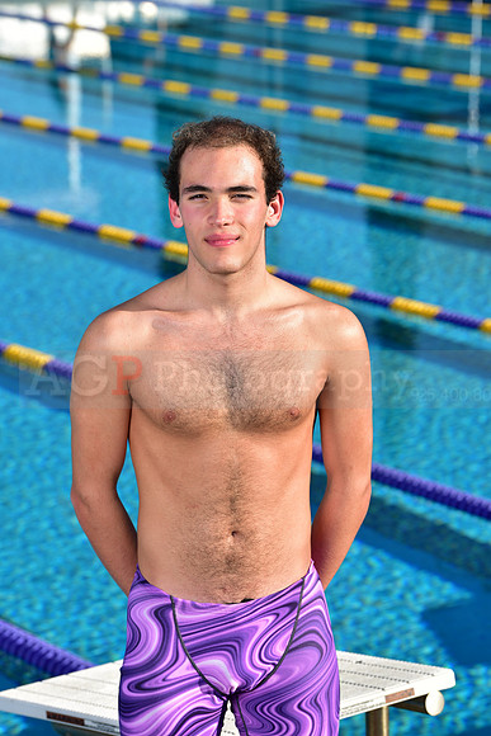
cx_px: 246
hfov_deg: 11.0
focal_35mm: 125
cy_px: 368
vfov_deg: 16.4
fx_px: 2556
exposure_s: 1/250
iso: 64
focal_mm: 125
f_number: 6.3
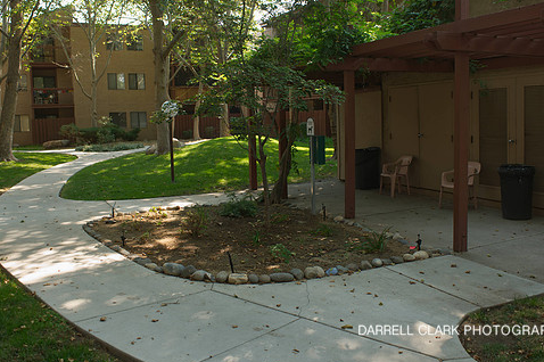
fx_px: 513
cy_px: 159
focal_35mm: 34
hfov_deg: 55.8
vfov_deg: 38.8
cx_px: 273
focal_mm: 28
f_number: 4.5
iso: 100
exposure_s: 1/80
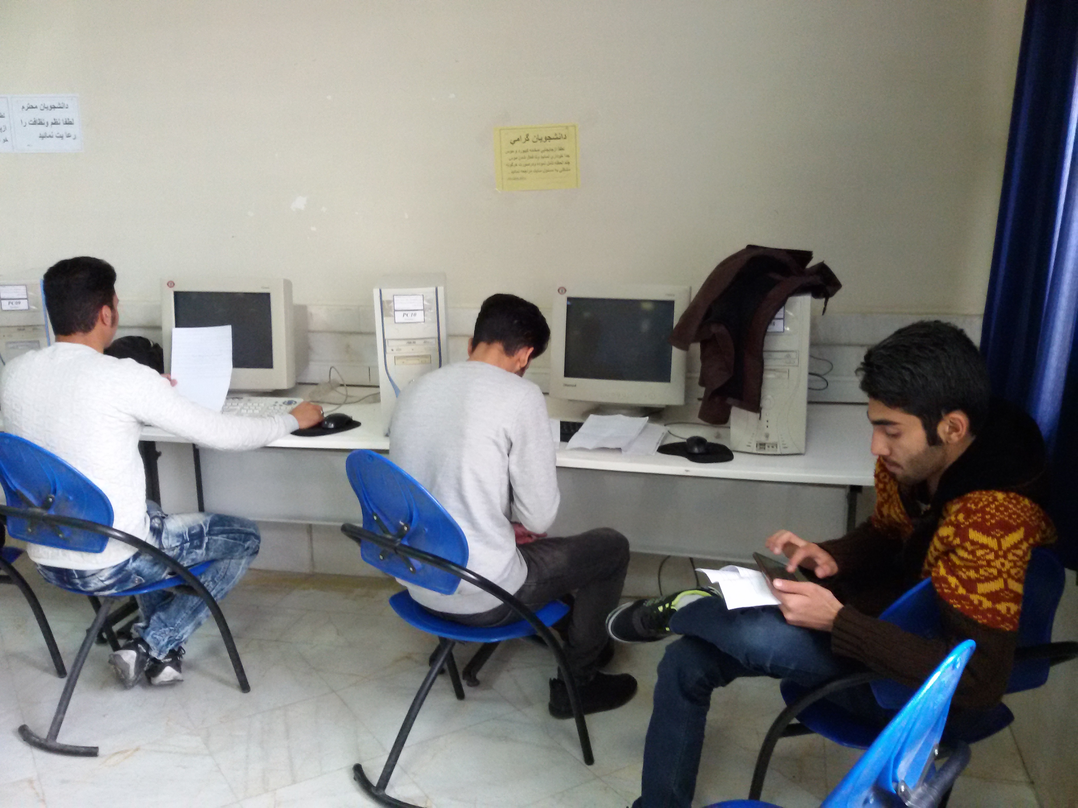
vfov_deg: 45.4
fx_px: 965
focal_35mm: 31
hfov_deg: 58.4
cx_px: 539
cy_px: 404
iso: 320
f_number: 2.4
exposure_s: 1/33
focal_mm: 2.93
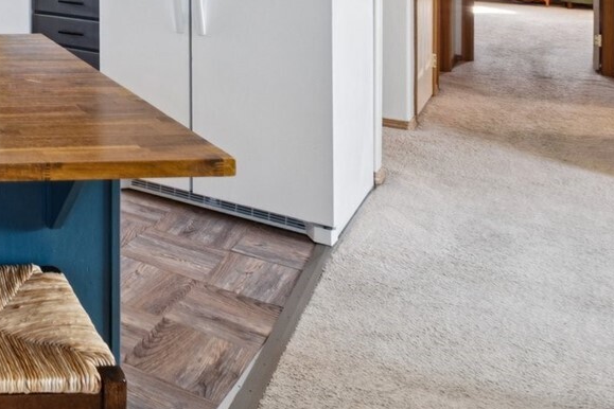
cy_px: -104
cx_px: -128
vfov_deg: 26.5
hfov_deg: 35.0
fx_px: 750
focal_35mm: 44
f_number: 9
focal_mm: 10
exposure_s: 1/5
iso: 200
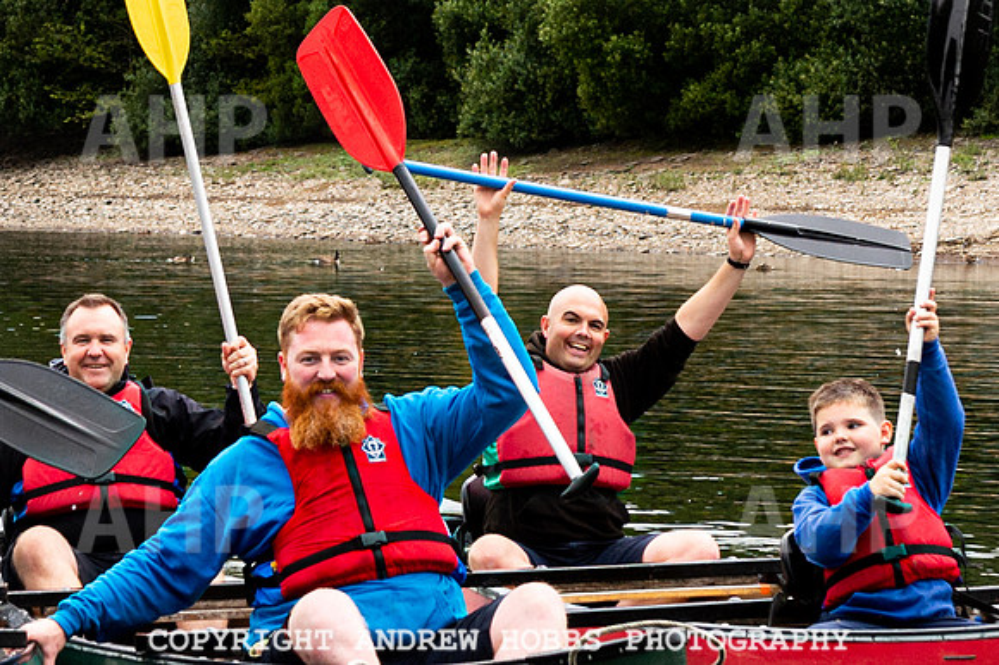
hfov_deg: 13.2
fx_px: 4300
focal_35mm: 155
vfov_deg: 8.8
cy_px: 49
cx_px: 303
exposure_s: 1/500
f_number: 5.6
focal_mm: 42
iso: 450
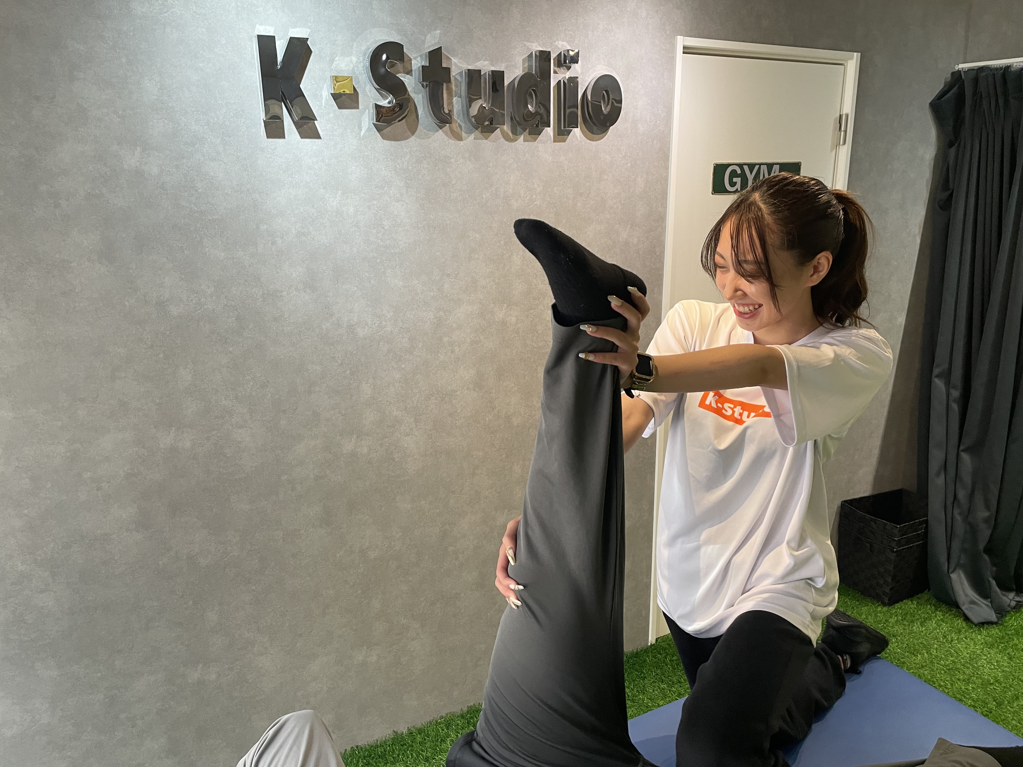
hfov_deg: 67.3
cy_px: 384
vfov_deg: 53.1
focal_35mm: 26
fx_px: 768
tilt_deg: -14.5
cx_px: 512
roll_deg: -0.5
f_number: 1.6
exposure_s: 1/69
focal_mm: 4.2
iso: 125
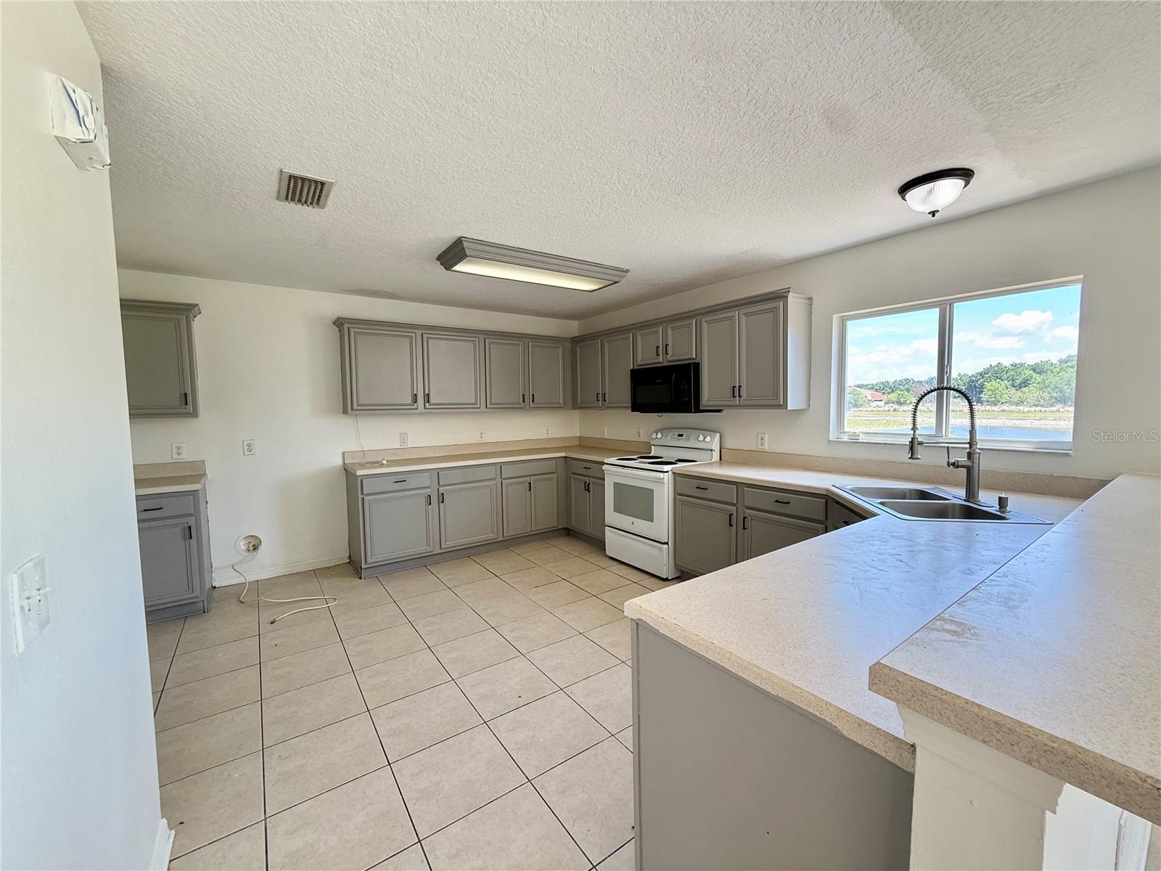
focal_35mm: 14
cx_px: 580
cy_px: 436
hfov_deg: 102.1
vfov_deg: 85.7
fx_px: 470
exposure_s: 1/120
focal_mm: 2.22
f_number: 2.2
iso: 125
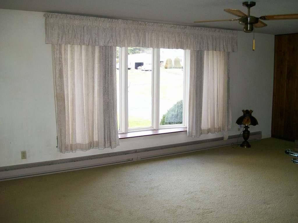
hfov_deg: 51.4
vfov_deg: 39.7
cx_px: 149
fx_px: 310
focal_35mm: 36
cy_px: 112
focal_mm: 6
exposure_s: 1/79.9
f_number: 2.7
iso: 140
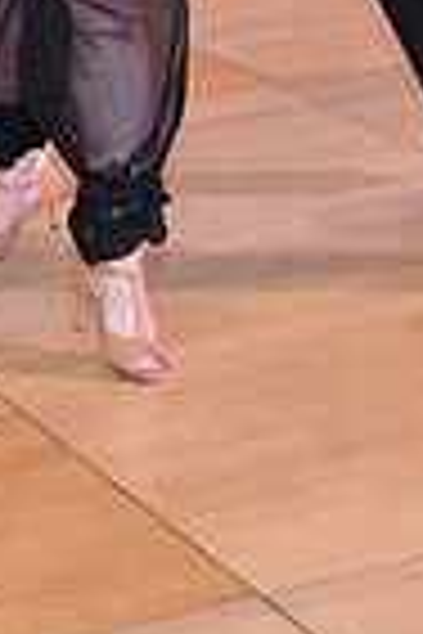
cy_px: -306
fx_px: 3472
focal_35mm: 197
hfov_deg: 7.0
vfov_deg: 10.1
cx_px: 187
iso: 2500
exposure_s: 1/200
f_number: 5
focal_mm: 48
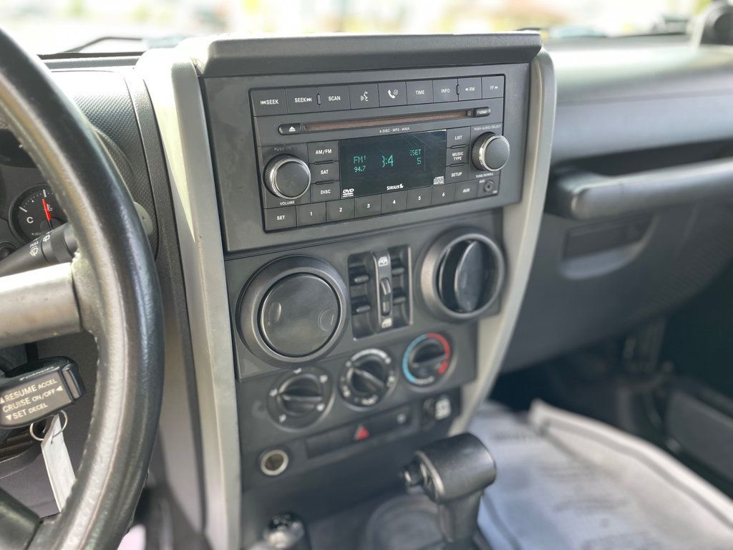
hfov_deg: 67.3
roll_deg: -3.5
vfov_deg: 53.1
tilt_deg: -22.8
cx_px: 366
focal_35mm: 26
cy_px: 275
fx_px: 551
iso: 100
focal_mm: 4.2
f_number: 1.6
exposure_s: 1/121
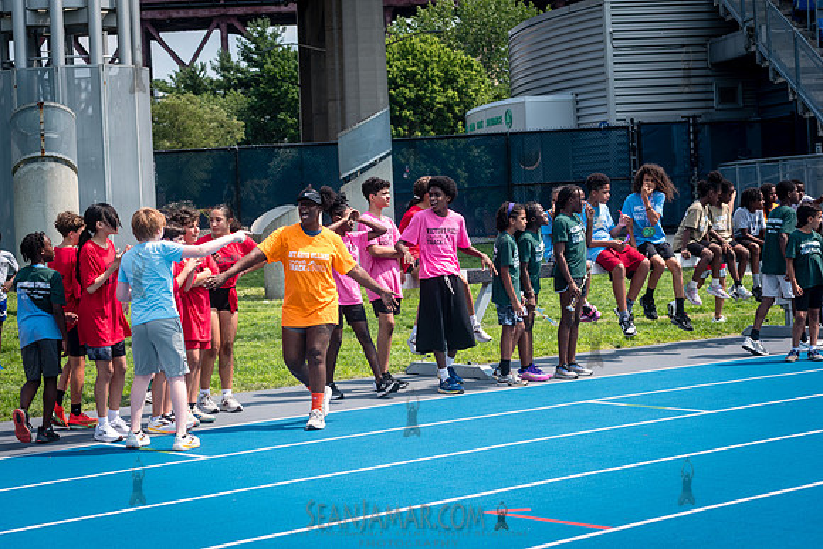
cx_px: 412
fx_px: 1829
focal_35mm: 80
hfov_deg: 25.4
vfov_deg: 17.1
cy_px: 274
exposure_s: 1/640
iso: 160
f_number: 5
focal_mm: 80
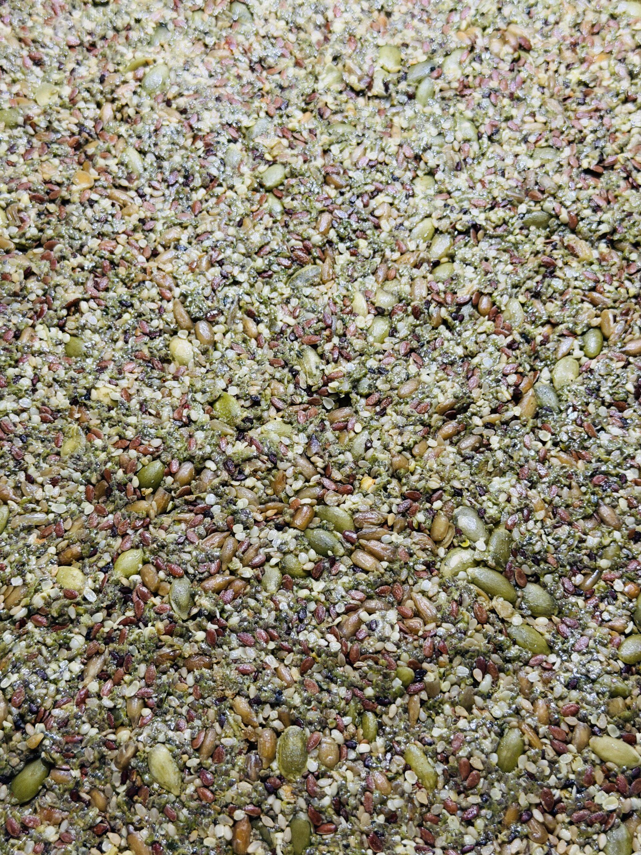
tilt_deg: -63.3
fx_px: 1185
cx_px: 320
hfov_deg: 30.3
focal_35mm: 48
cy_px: 428
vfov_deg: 39.7
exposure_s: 1/40
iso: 320
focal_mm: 6.76
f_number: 1.78
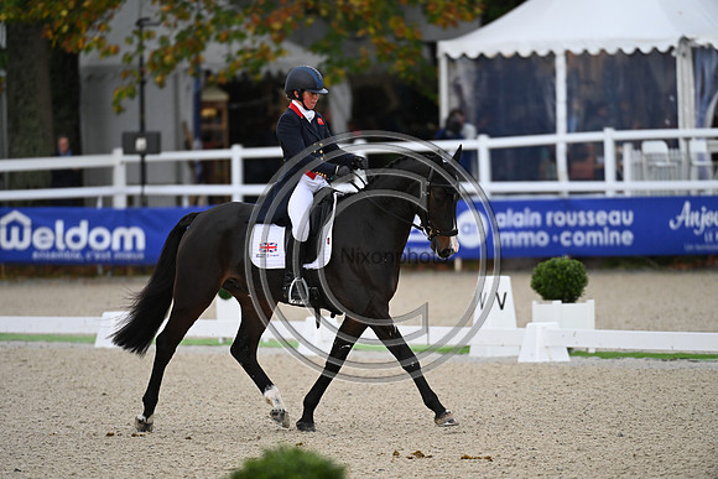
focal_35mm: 400
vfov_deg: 3.4
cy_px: 240
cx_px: 359
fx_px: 7979
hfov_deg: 5.2
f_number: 4.5
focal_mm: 400
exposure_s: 1/1000
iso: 720
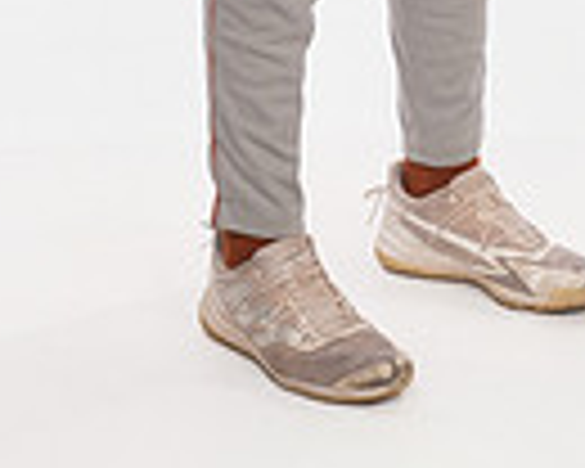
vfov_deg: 9.9
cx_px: 387
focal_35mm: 143
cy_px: -500
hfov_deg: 13.5
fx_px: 2476
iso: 250
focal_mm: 44
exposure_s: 1/320
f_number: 5.6
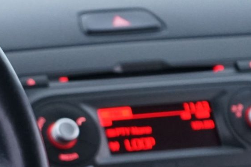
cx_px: -233
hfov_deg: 10.6
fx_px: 1248
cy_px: 187
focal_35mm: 179
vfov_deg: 7.6
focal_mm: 40
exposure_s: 1/20
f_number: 4
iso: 2000
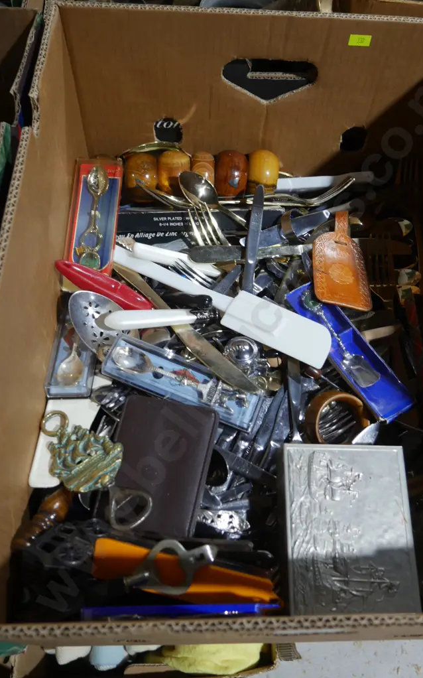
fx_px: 628
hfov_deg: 37.1
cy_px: 339
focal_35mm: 34
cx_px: 249
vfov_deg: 56.7
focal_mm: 16
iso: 400
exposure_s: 1/60
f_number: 3.6
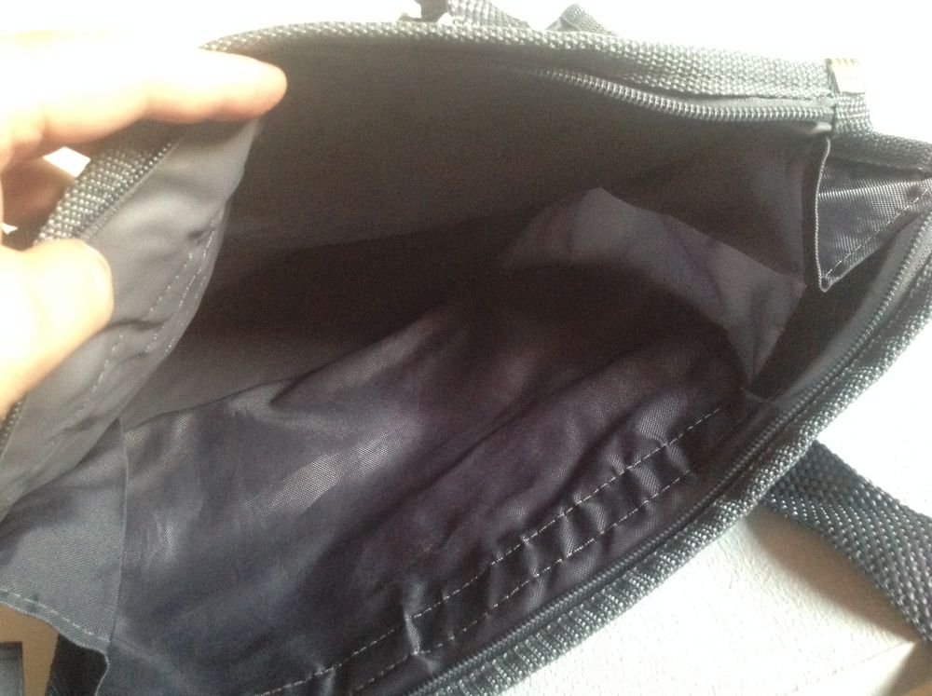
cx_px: 466
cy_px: 348
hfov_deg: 52.7
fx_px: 941
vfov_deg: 40.6
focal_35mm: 35
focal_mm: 4.28
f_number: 2.4
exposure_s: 1/15
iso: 500
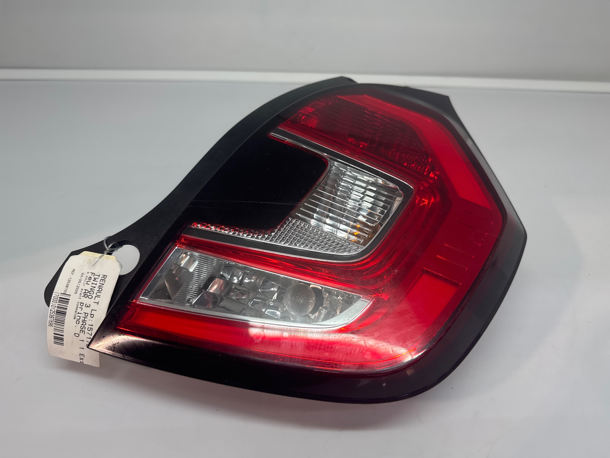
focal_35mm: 24
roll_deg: -2.6
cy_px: 229
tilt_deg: -39.0
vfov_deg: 56.8
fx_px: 423
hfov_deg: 71.6
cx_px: 305
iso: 125
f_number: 1.78
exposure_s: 1/100
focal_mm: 6.76
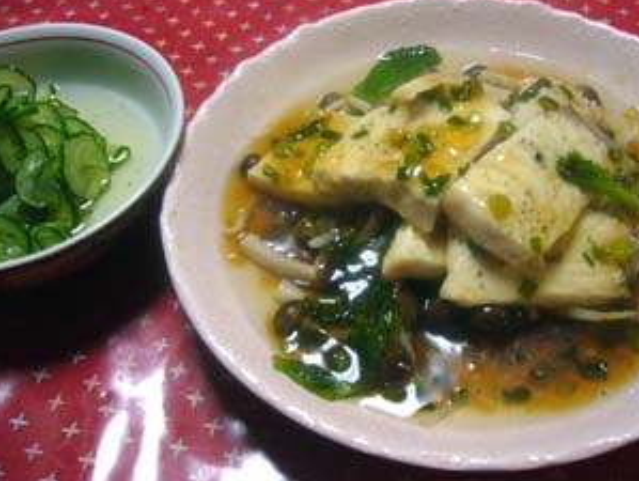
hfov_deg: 45.6
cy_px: 219
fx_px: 758
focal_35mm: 41
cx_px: 365
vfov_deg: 35.2
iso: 80
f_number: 2.8
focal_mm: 5.8
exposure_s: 1/8
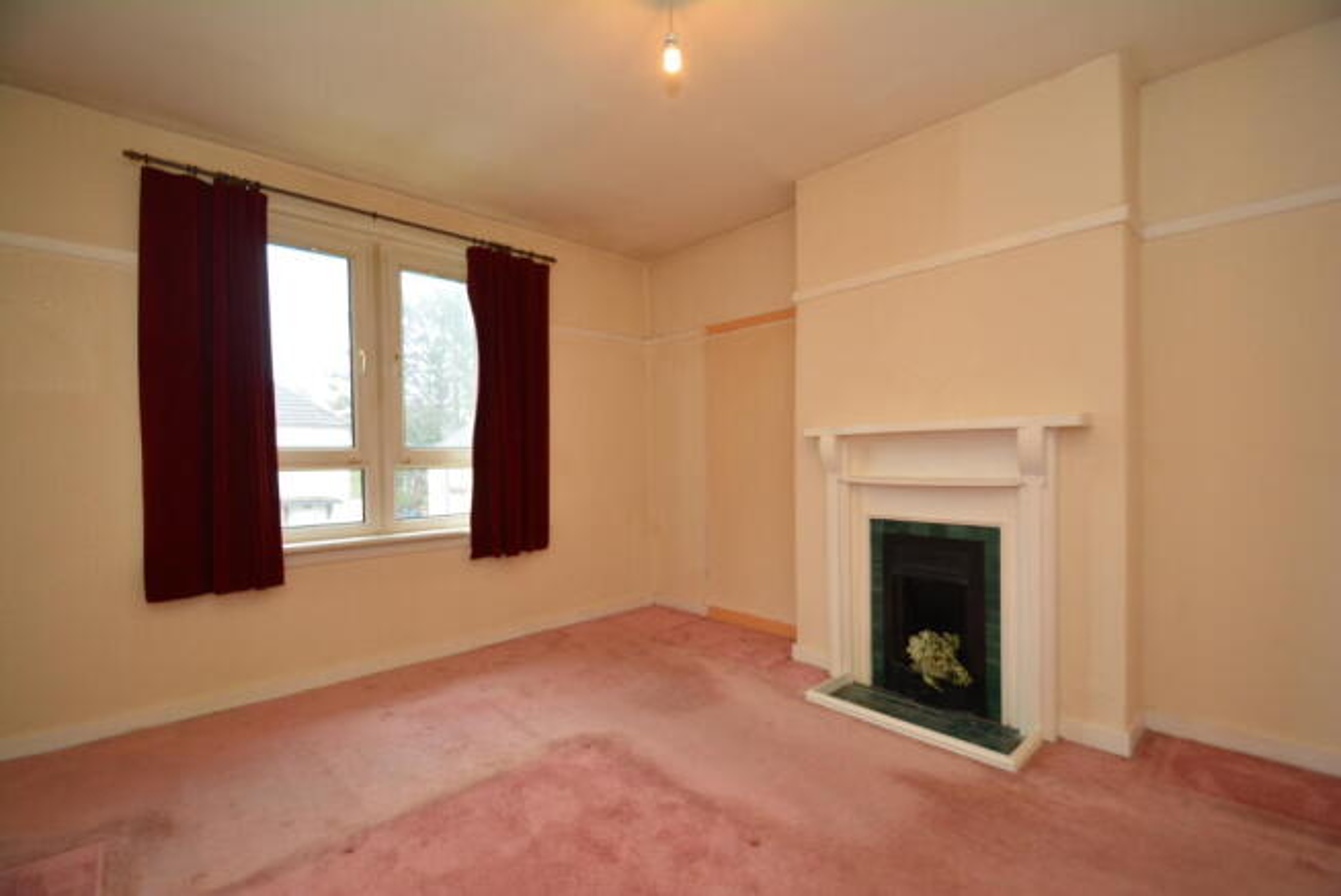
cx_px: 670
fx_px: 559
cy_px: 448
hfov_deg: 100.4
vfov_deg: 77.4
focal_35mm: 15
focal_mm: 10
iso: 360
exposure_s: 1/60
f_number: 4
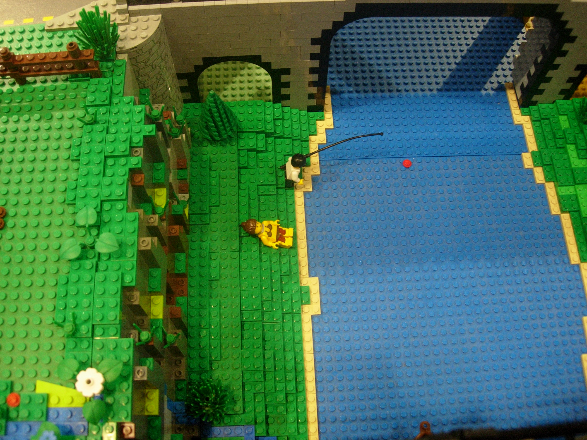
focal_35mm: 38
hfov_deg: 49.0
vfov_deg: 37.7
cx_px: 294
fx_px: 644
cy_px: 220
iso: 200
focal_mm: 7.8
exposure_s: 1/15.1
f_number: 2.8
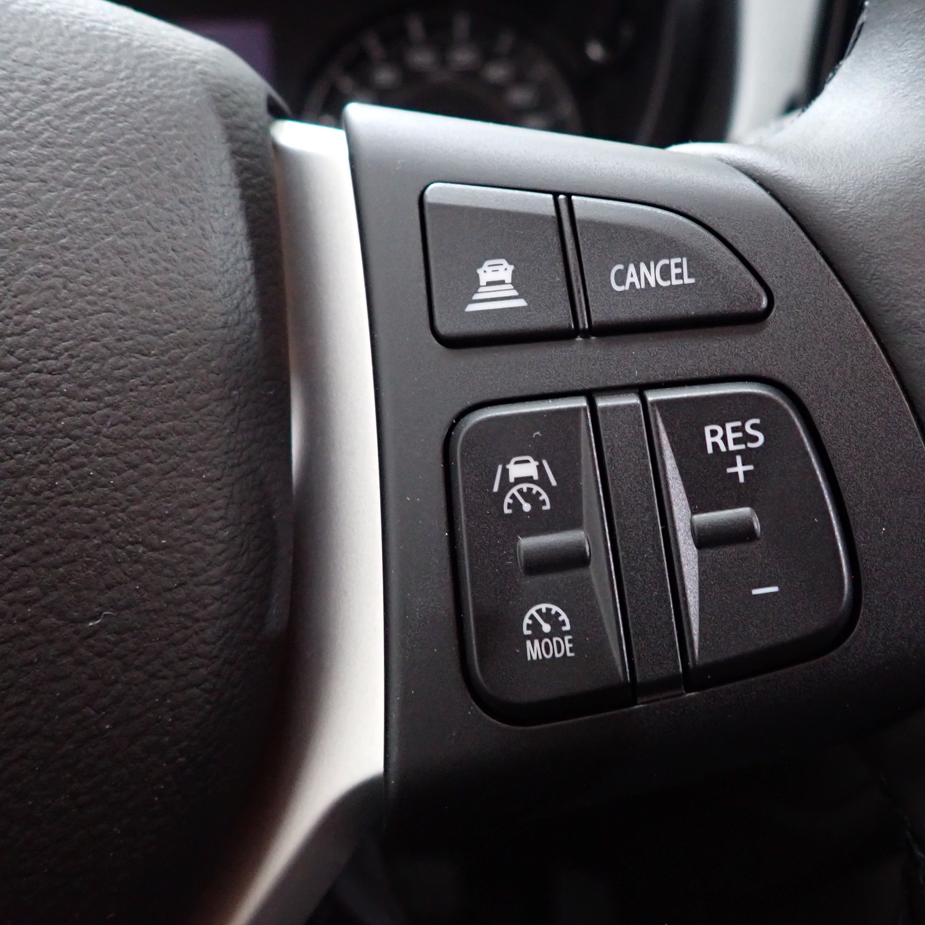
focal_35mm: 33
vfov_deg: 49.7
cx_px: 533
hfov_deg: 49.6
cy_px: 442
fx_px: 998
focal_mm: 4.5
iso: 640
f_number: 2
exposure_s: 1/30
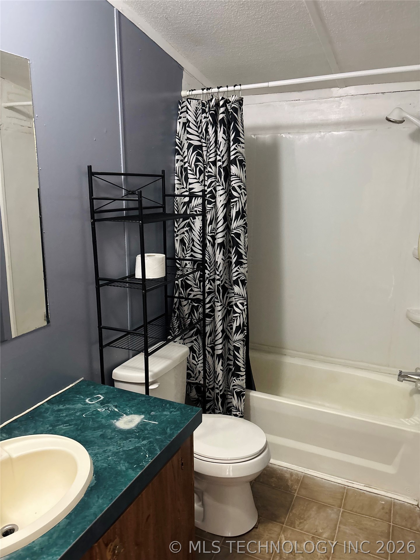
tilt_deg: -12.4
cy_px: 280
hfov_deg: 53.1
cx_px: 210
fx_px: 421
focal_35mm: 26
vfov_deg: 67.3
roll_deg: +0.4
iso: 500
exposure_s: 1/30
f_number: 1.6
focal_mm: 5.96
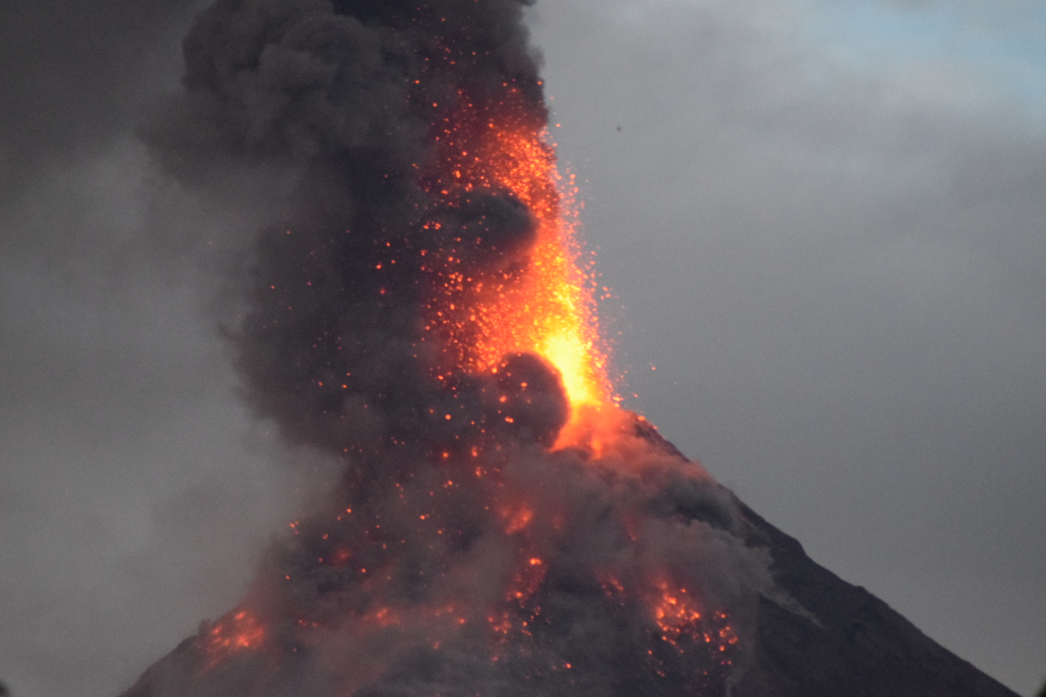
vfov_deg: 4.4
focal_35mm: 315
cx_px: 523
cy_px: 348
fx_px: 9152
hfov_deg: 6.5
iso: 6400
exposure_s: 1/80
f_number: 4.8
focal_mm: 210
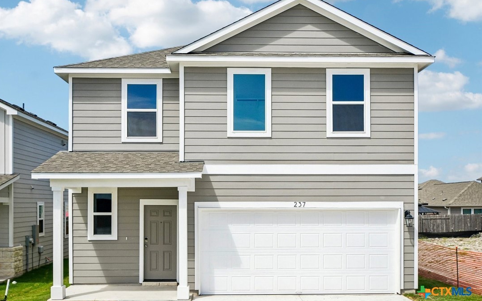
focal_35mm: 37
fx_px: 486
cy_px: 146
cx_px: 239
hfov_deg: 52.8
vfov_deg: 34.4
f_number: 8
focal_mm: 24
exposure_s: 1/4000
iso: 400
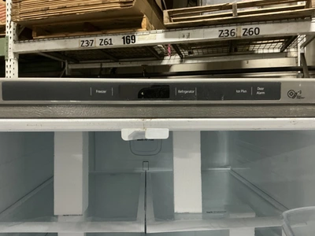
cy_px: 118
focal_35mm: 28
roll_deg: -0.1
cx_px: 158
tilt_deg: -0.4
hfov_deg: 63.4
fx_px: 255
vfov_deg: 49.7
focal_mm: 3
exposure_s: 1/30
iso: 320
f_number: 1.8
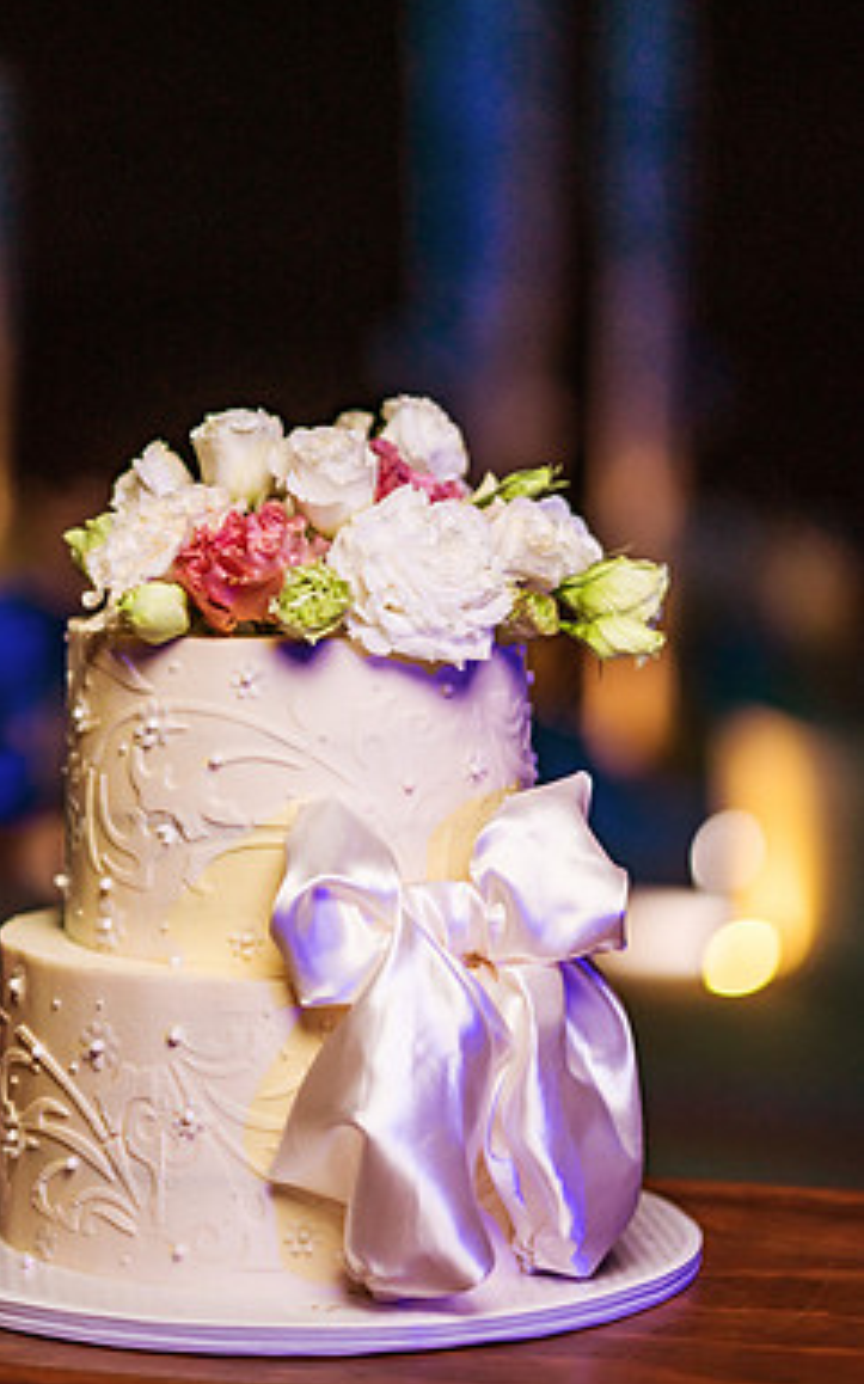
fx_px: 3808
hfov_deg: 12.9
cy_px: 588
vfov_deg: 20.6
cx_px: 332
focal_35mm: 101
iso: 1250
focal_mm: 85
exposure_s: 1/100
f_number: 1.8
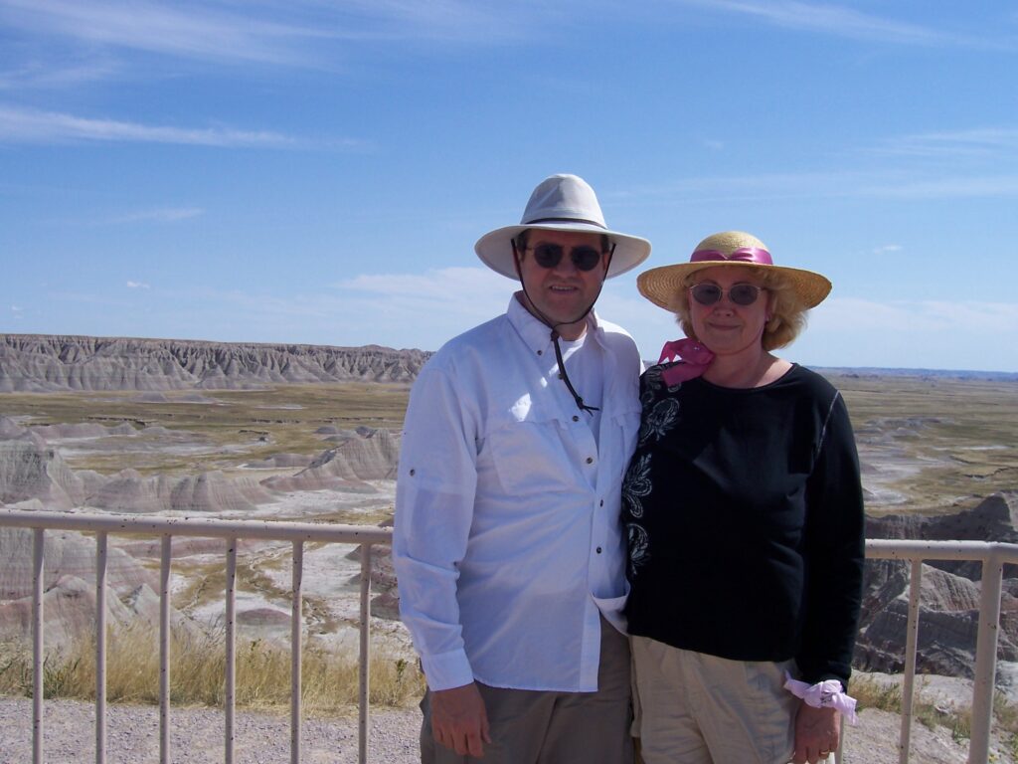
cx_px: 509
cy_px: 382
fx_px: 1000
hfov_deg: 54.0
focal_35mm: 34
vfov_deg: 41.8
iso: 80
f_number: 5.6
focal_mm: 5.6
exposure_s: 1/750
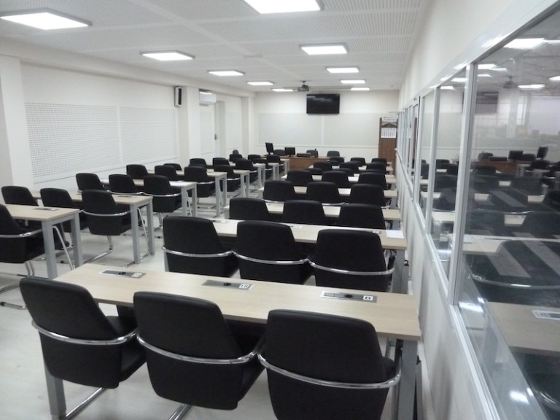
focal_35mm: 25
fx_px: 404
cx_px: 280
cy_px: 210
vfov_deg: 54.9
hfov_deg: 69.4
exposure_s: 1/60
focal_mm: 4.1
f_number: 3.3
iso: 800
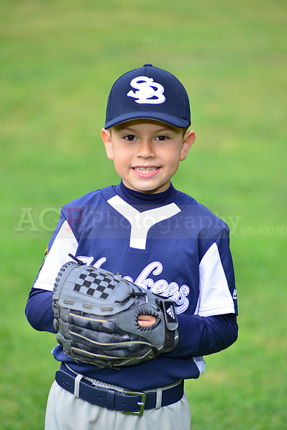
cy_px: 215
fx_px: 2390
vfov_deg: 10.3
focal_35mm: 200
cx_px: 144
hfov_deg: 6.9
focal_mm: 200
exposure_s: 1/200
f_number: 5.6
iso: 320
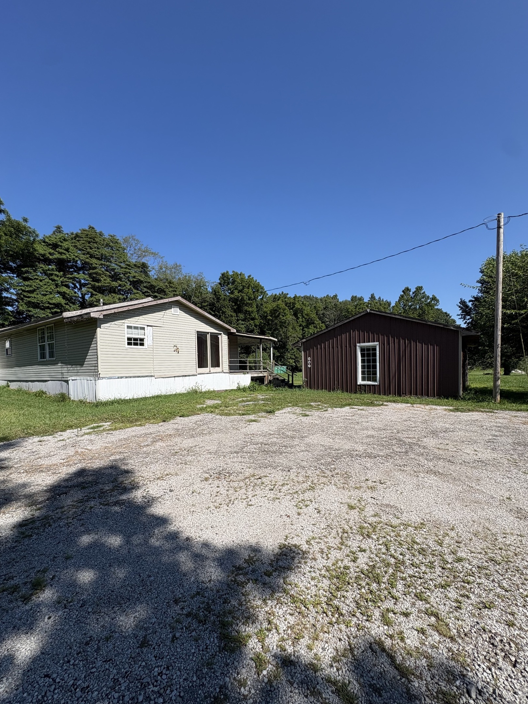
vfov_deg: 98.0
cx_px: 259
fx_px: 305
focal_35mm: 15
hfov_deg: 81.7
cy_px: 374
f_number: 2.2
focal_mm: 2.22
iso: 50
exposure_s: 1/2584
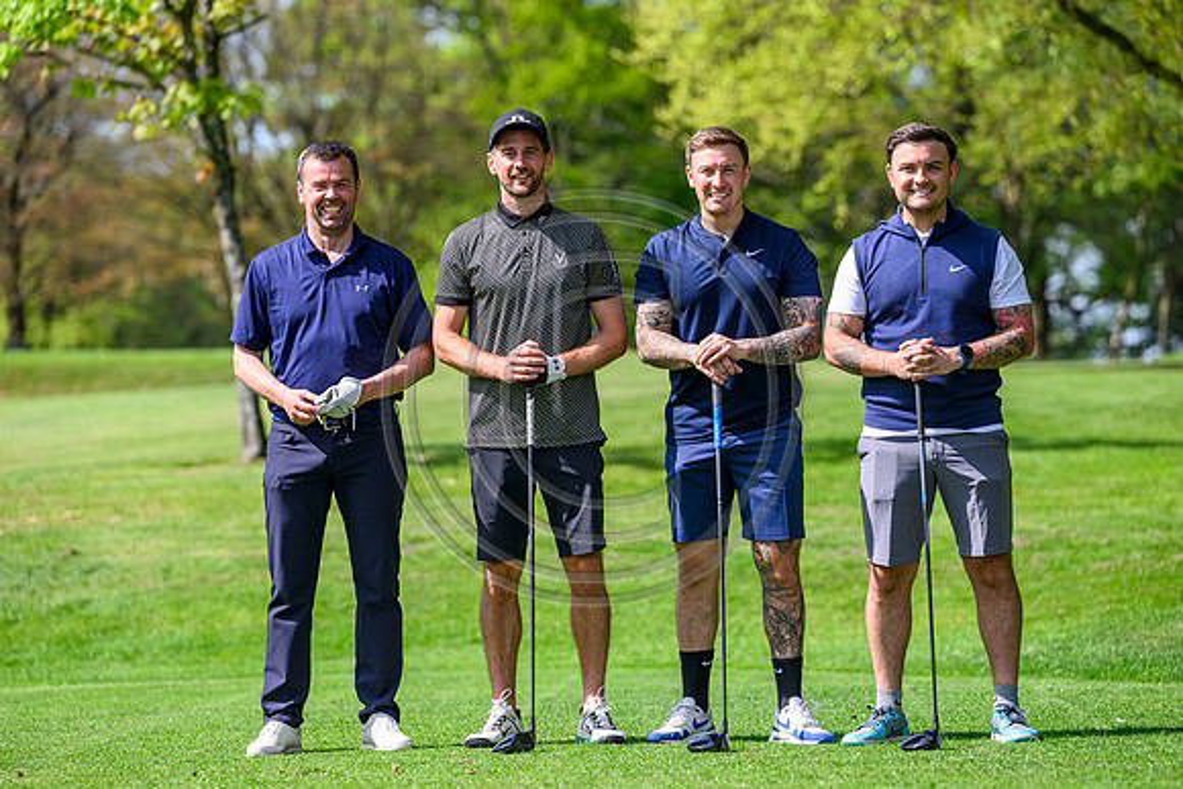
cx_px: 592
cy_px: 394
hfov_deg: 11.7
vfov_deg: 7.9
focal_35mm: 175
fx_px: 5752
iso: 500
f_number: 4
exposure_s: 1/2500
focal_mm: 175
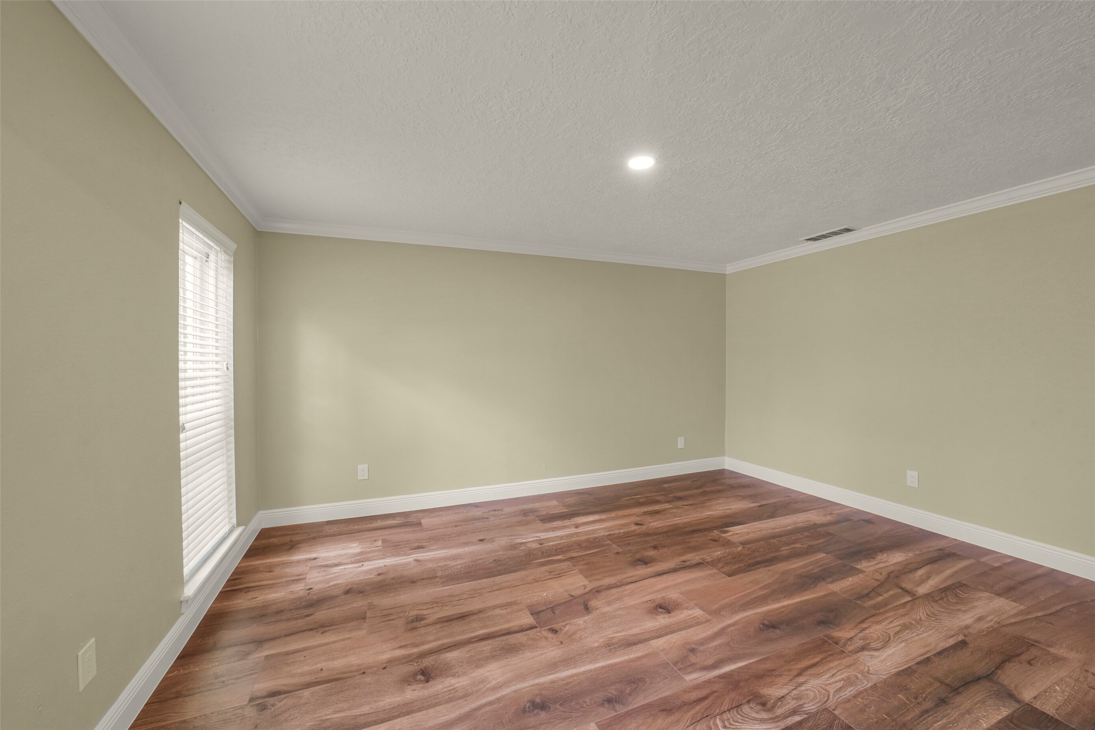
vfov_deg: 81.2
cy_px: 365
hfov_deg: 104.2
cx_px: 548
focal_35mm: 14
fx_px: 426
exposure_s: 1/6
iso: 500
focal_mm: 14
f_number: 11
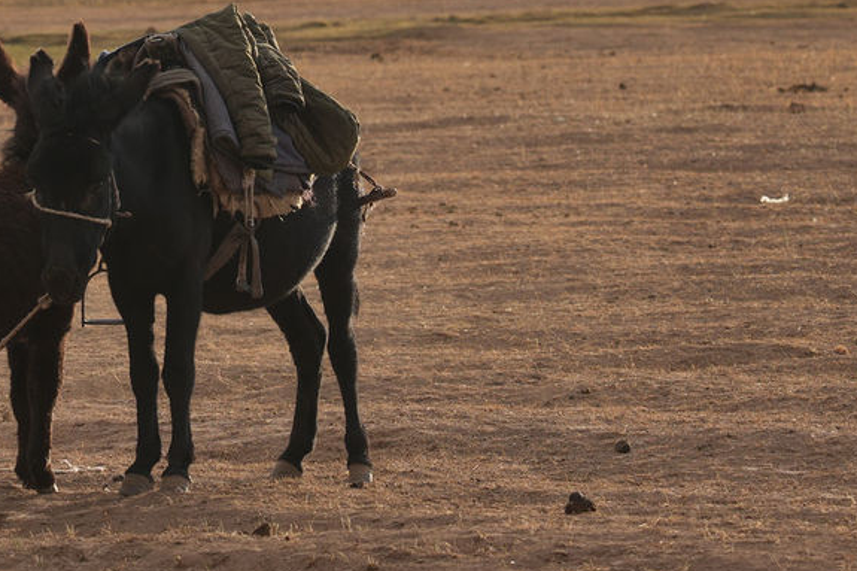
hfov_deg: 7.0
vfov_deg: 4.7
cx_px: -19
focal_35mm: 292
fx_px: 6949
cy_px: -10
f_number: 5.6
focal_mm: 105
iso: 100
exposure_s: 1/320
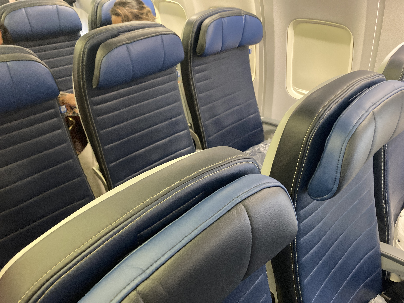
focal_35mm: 28
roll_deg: +0.8
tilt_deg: -31.5
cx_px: 202
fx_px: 327
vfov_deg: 49.7
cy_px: 152
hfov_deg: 63.4
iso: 640
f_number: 1.8
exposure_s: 1/30
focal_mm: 3.99
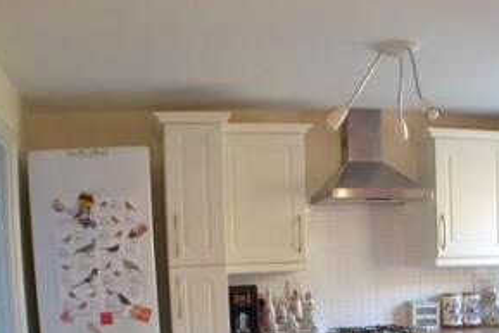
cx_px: 421
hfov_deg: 28.8
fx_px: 943
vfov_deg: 19.2
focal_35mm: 68
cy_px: 372
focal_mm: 20
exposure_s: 1/40
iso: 800
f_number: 3.8
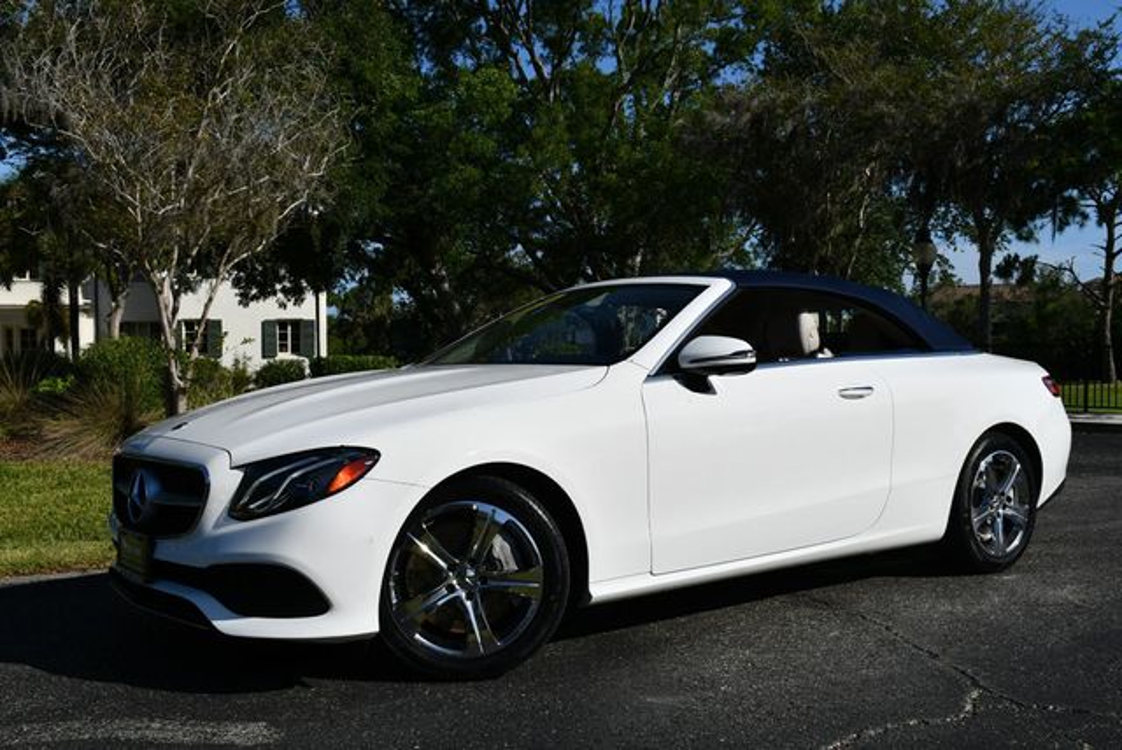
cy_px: 375
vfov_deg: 36.9
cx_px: 561
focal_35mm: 36
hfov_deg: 53.1
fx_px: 1123
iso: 100
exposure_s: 1/400
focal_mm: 18
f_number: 10
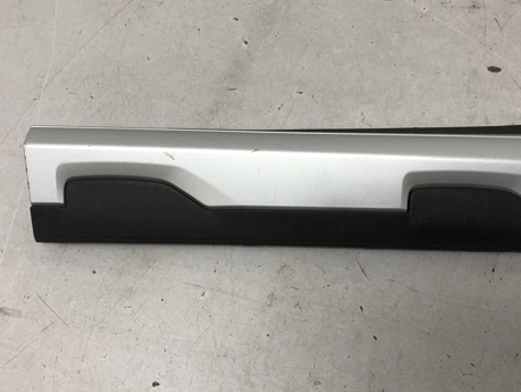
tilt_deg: -61.2
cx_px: 269
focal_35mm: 39
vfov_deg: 36.8
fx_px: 587
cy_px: 176
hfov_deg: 47.8
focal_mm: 4
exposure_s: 1/33
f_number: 1.8
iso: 32
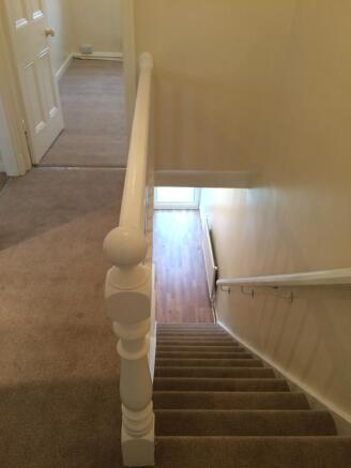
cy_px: 234
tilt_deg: -37.8
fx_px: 392
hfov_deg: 48.2
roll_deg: -4.4
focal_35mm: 29
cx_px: 176
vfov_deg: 61.6
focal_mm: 4.15
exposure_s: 1/33
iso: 160
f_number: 2.2
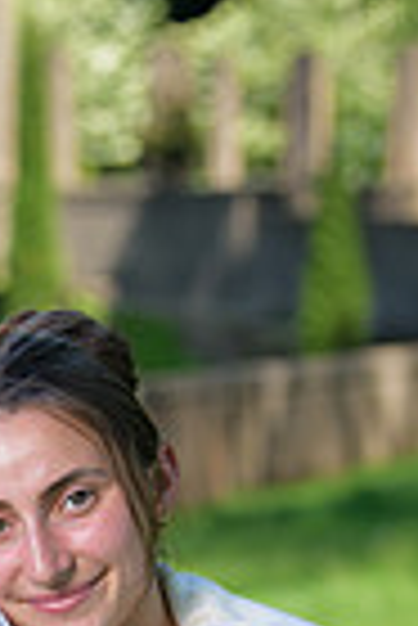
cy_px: 712
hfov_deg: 4.9
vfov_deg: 7.4
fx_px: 4829
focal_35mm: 278
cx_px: -81
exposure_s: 1/250
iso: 125
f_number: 4
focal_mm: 86
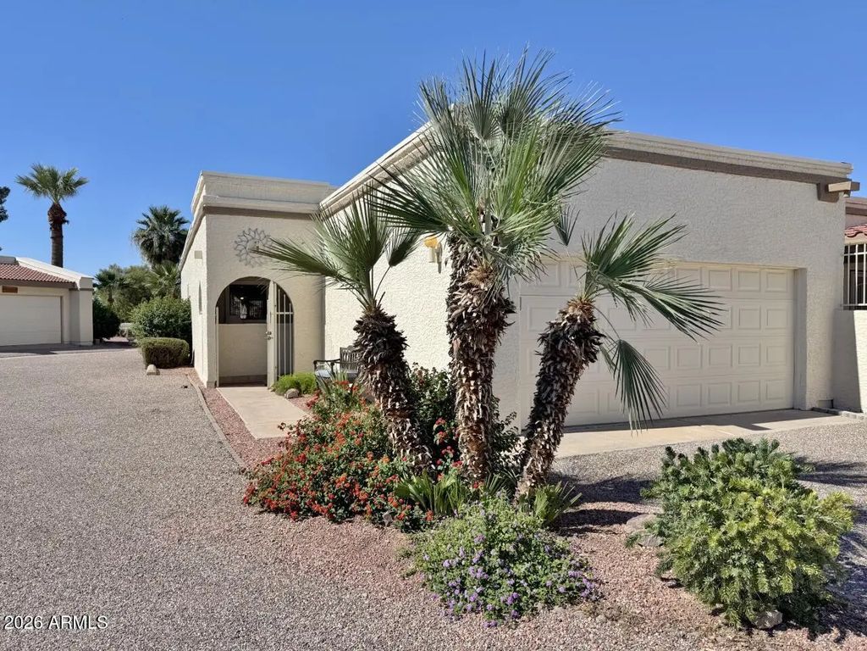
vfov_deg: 56.8
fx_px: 601
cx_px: 434
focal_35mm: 24
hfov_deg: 71.6
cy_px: 326
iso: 80
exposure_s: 1/5814
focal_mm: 6.76
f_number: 1.78
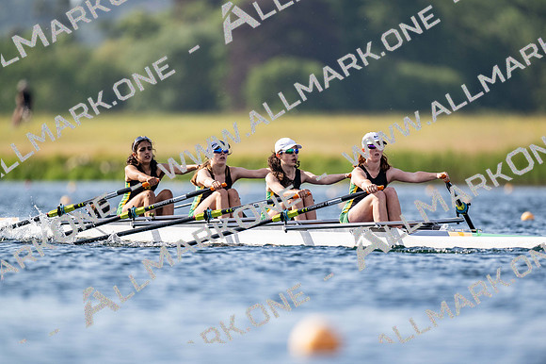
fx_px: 9097
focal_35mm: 600
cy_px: 182
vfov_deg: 2.3
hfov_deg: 3.4
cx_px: 273
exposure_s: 1/2500
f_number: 4
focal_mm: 600
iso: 320
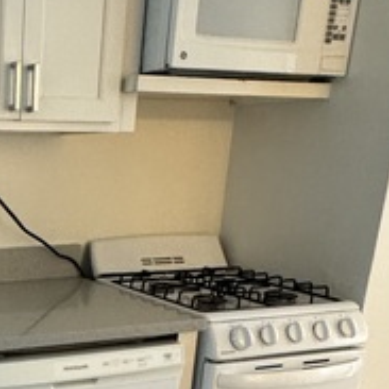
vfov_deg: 29.7
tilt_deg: -18.5
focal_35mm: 54
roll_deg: +0.9
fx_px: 687
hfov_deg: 28.1
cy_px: 380
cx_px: -64
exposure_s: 1/60
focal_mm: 2.22
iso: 1000
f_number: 2.2
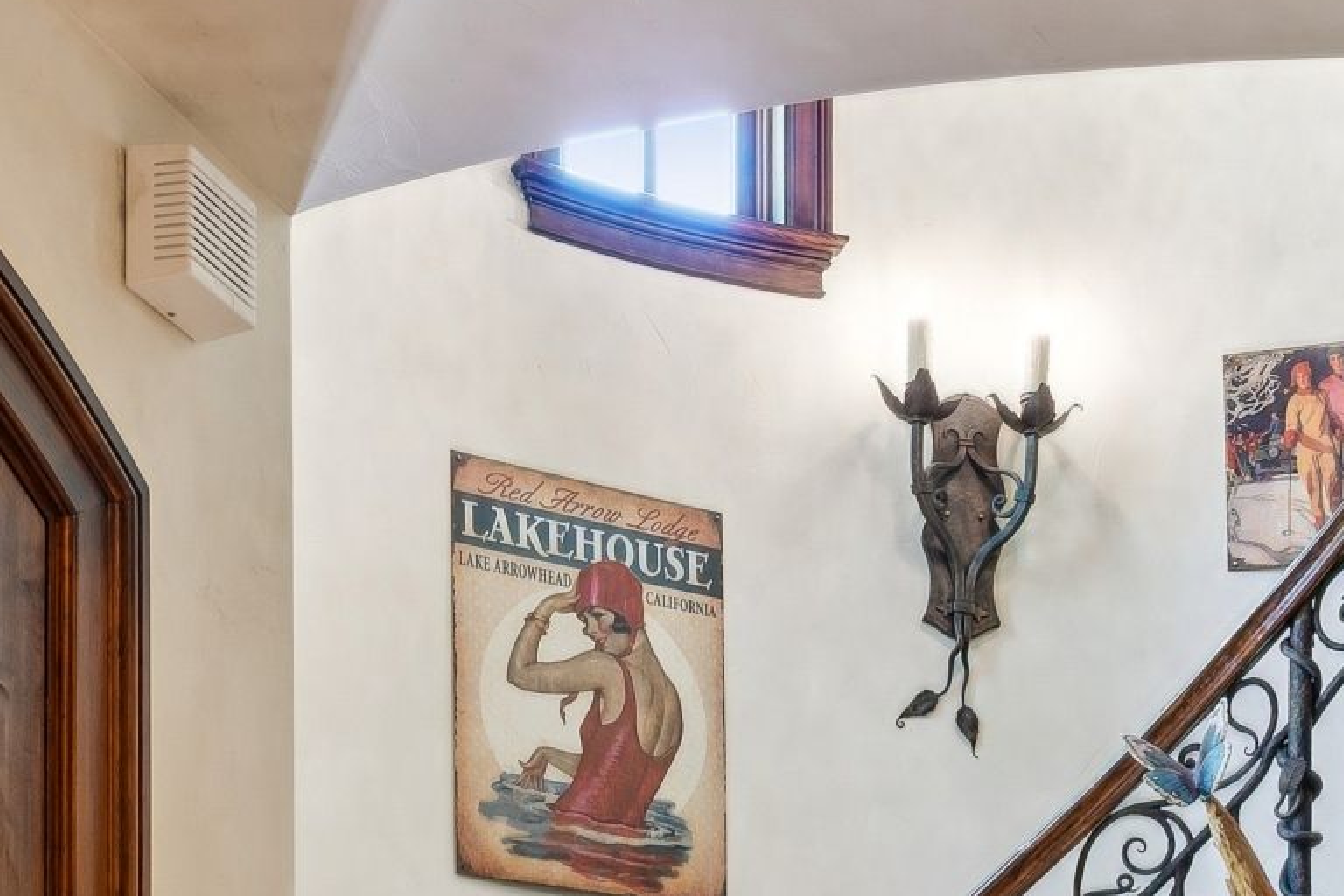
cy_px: 1572
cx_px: 966
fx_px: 2905
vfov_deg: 15.3
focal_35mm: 78
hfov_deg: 25.8
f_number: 13
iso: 100
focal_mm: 16.6
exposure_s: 6
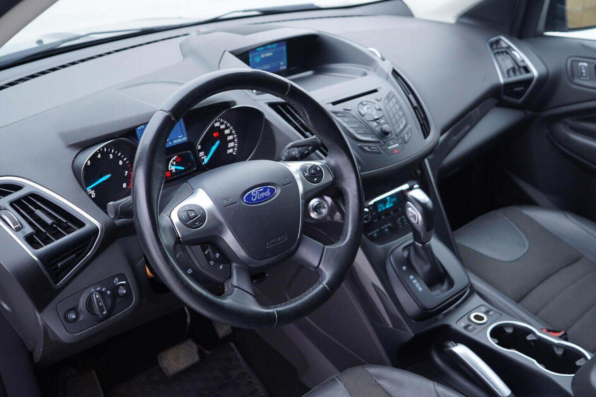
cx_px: 298
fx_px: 596
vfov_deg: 36.9
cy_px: 198
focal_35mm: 36
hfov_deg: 53.1
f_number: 2.8
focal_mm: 24
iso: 160
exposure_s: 1/40
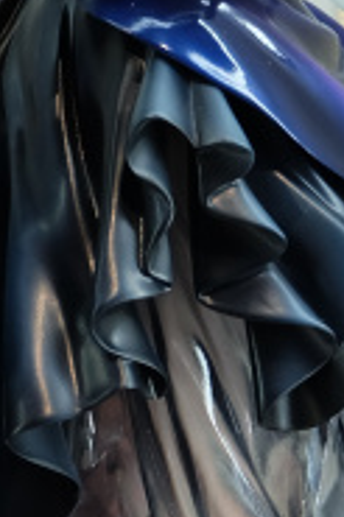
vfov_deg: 10.1
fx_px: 2915
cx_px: 130
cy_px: 143
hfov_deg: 6.8
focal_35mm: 203
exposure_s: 1/125
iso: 640
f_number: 4.7
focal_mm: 31
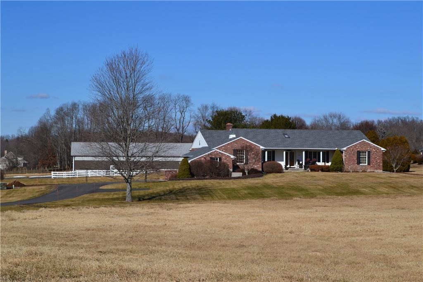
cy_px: 141
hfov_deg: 24.6
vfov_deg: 16.5
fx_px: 969
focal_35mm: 82
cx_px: 212
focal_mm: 55
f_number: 11
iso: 220
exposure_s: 1/500
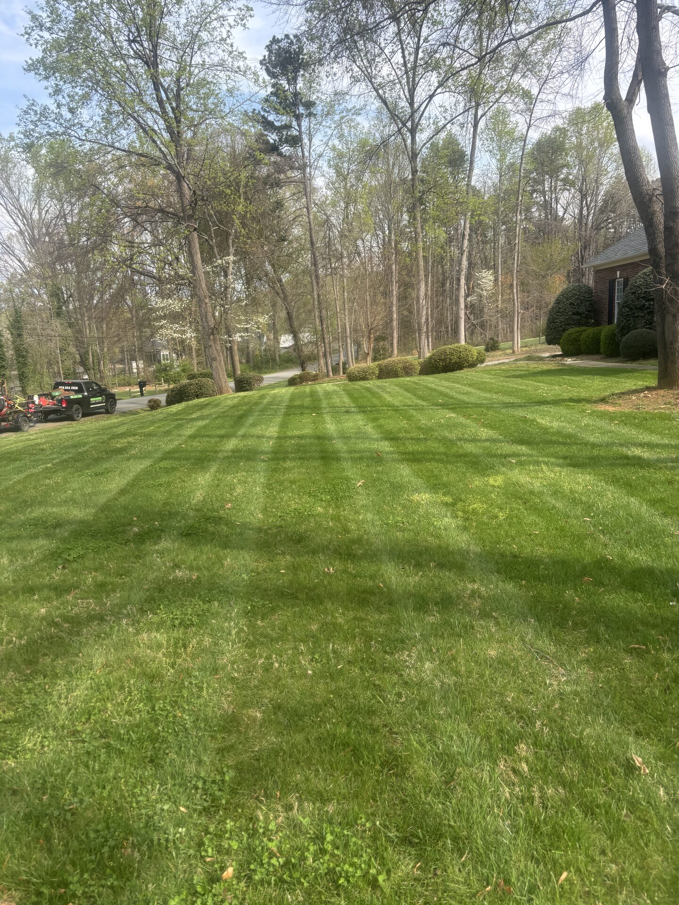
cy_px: 452
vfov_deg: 67.3
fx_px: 680
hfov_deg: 53.1
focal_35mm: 26
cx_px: 340
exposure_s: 1/988
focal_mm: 5.96
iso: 50
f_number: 1.6
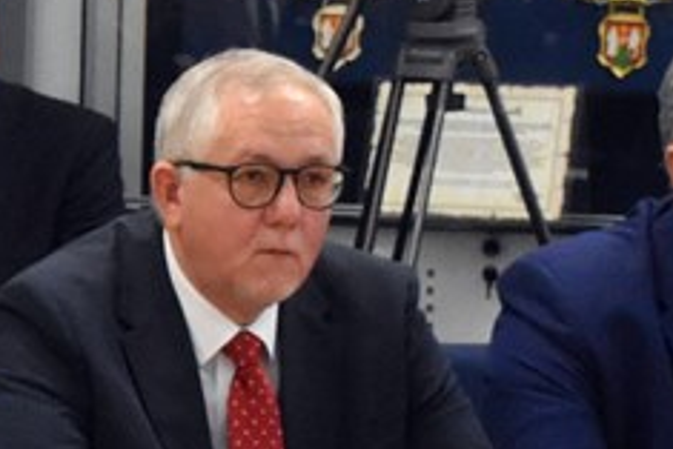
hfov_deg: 5.6
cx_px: -590
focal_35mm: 364
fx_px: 6809
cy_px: 563
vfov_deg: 3.8
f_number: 4.8
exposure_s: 1/200
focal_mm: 38
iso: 3200
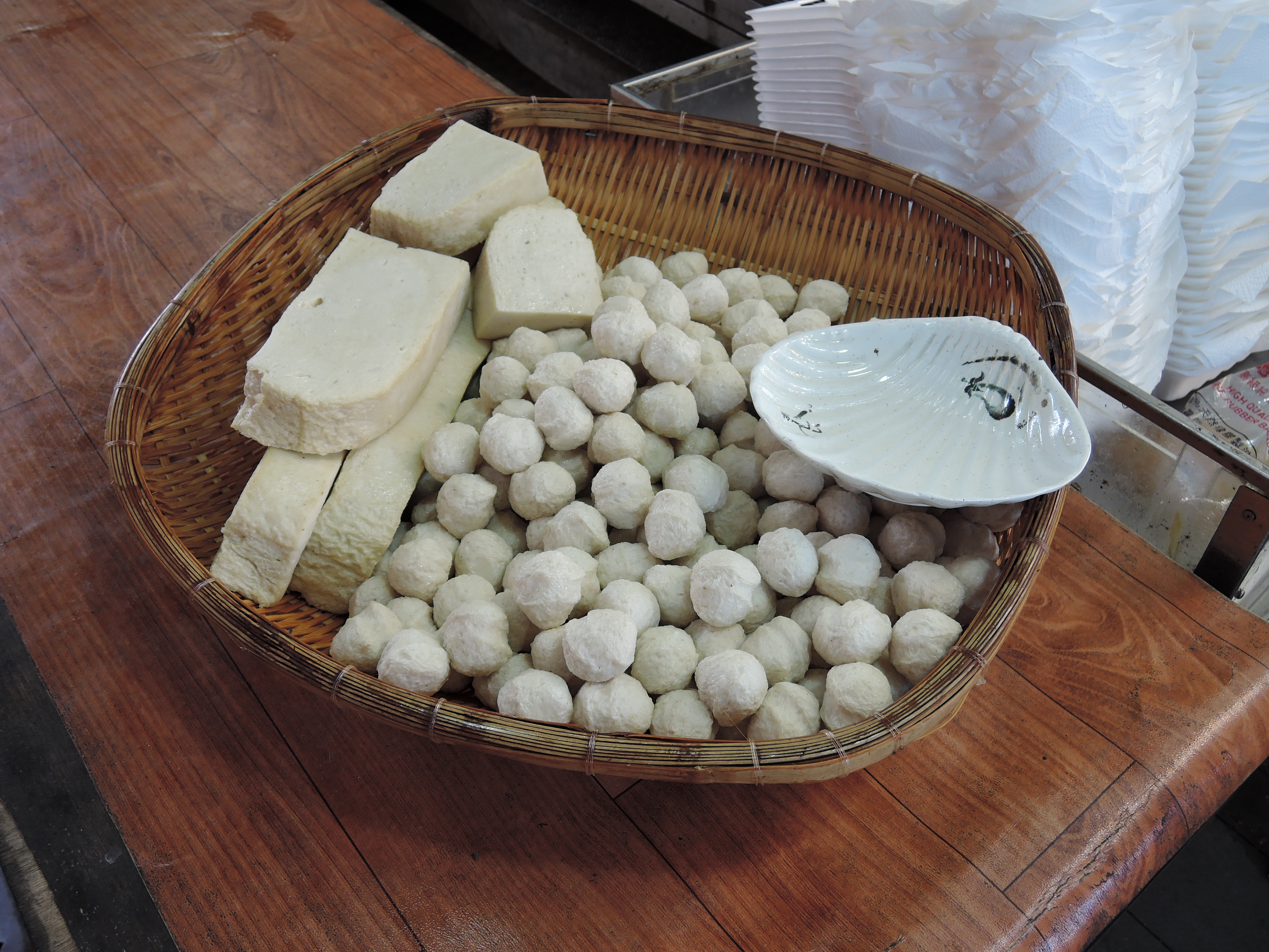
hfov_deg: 58.4
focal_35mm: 31
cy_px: 476
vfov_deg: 45.4
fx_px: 1136
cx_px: 634
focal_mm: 6.6
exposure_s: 1/30
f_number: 2.8
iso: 90
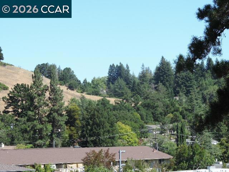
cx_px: 114
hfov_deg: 12.7
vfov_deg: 9.6
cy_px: 86
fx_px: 1025
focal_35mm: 155
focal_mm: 27.6
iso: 80
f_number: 4.4
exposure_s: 1/320
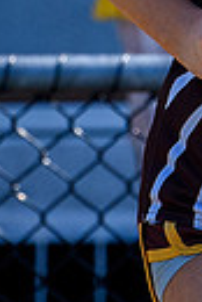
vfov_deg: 1.0
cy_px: -267
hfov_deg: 0.7
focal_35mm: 2120
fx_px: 17795
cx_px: 332
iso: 800
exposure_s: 1/1600
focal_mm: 185
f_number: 5.6
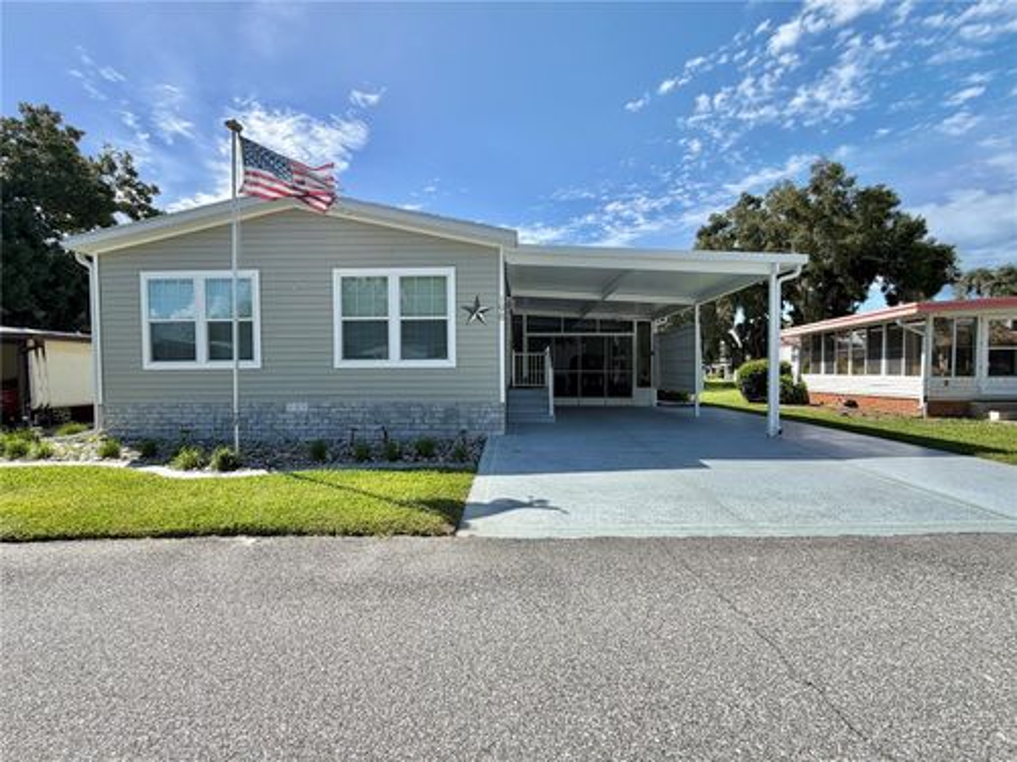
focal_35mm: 14
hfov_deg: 102.1
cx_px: 508
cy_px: 381
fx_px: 411
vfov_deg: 85.7
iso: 20
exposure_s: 1/888
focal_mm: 2.22
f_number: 2.2
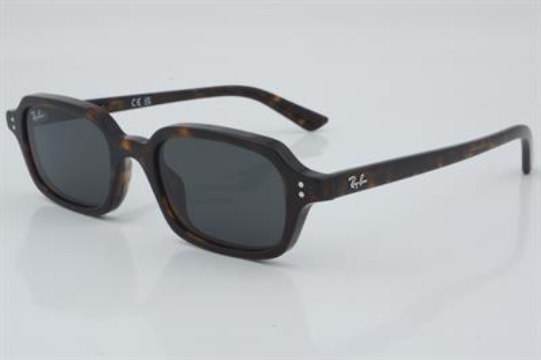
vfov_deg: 18.2
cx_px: 270
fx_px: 1126
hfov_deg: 27.0
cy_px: 180
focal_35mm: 75
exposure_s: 1/4
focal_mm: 50
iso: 100
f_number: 29
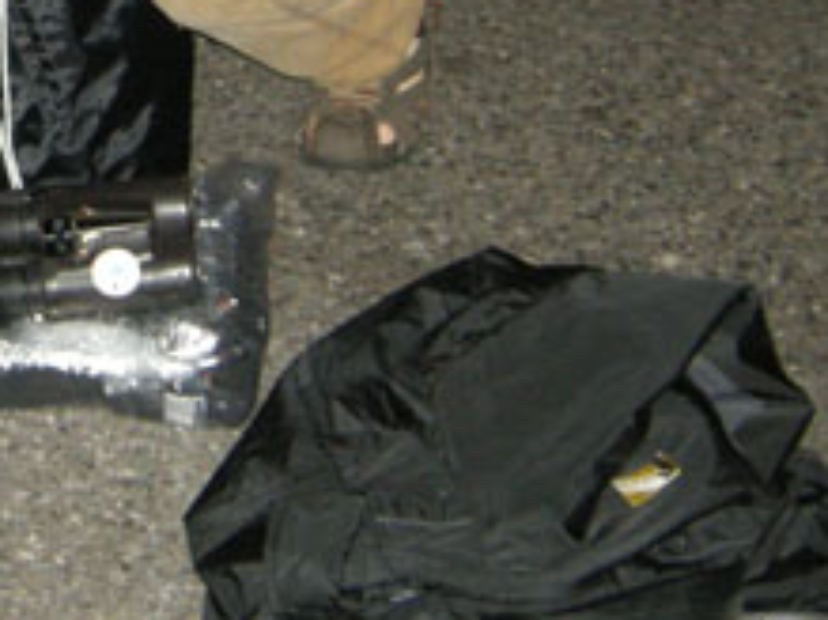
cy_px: -129
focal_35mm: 128
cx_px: -4
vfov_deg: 11.3
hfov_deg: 15.1
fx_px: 3060
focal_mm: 7.5
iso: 205
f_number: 2.7
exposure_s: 1/60
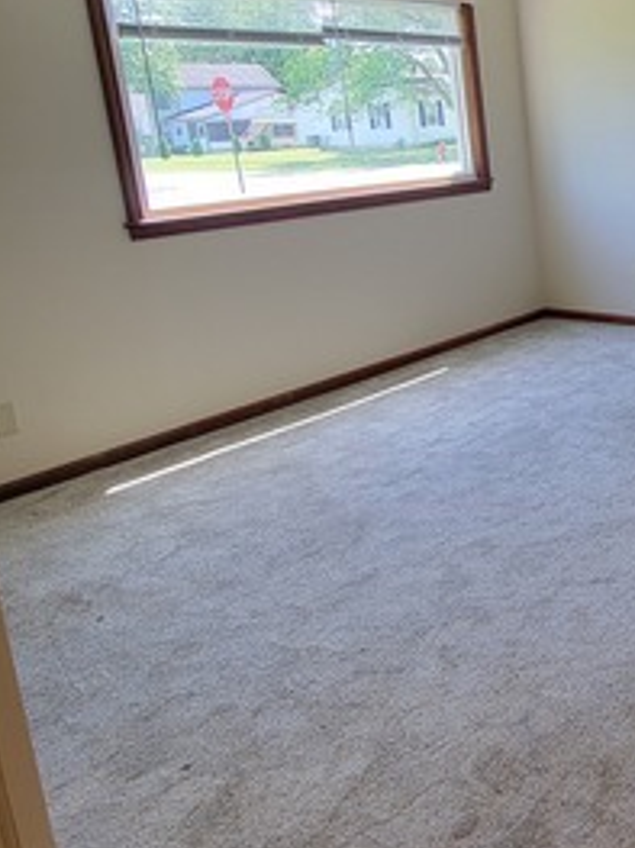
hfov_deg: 33.4
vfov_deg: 54.3
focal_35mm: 33
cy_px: 289
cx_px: 793
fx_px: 808
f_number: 2.2
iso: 100
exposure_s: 1/60
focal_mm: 2.2
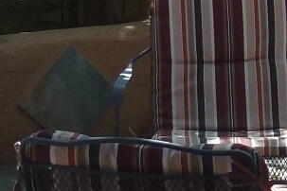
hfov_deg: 9.4
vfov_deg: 6.5
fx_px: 1682
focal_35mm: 211
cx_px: 470
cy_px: 59
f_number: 3.5
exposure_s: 1/250
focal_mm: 5.4
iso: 100
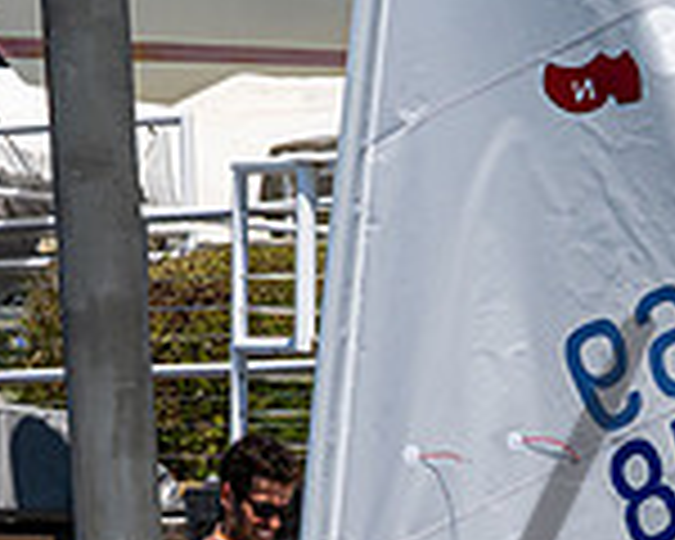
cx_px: 714
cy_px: 643
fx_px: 19758
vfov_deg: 1.6
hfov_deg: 2.0
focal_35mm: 989
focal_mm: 200
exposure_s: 1/500
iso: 250
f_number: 18
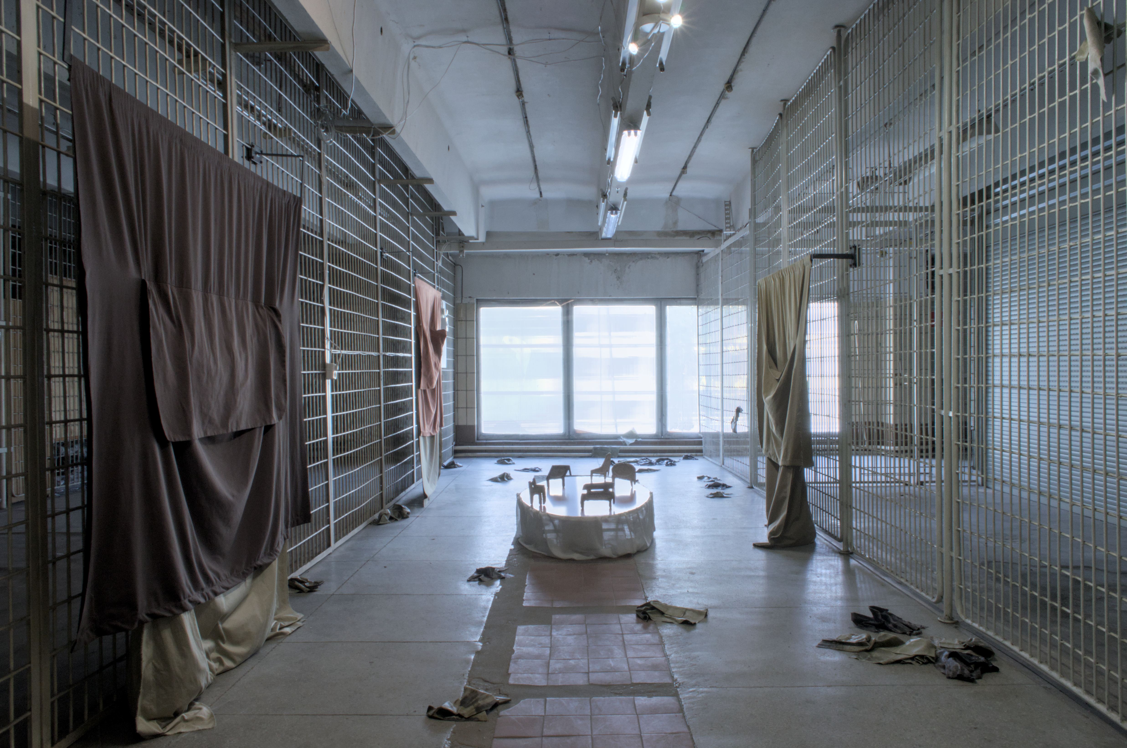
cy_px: 374
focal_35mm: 27
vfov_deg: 47.8
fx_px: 844
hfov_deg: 67.5
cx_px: 564
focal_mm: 18
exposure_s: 1/6
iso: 200
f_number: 18
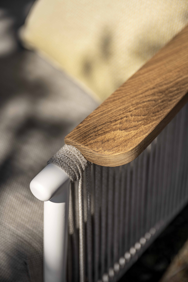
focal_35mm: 57
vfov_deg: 35.1
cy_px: 141
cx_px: 94
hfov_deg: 23.8
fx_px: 446
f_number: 2.8
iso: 100
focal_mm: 57
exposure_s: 1/4000
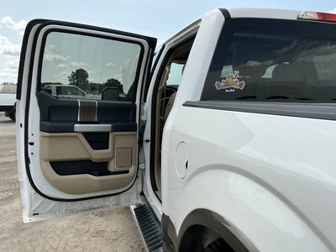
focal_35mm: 28
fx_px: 272
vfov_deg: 49.7
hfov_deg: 63.4
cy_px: 126
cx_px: 168
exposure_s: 1/1675
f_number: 1.8
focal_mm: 3
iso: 25
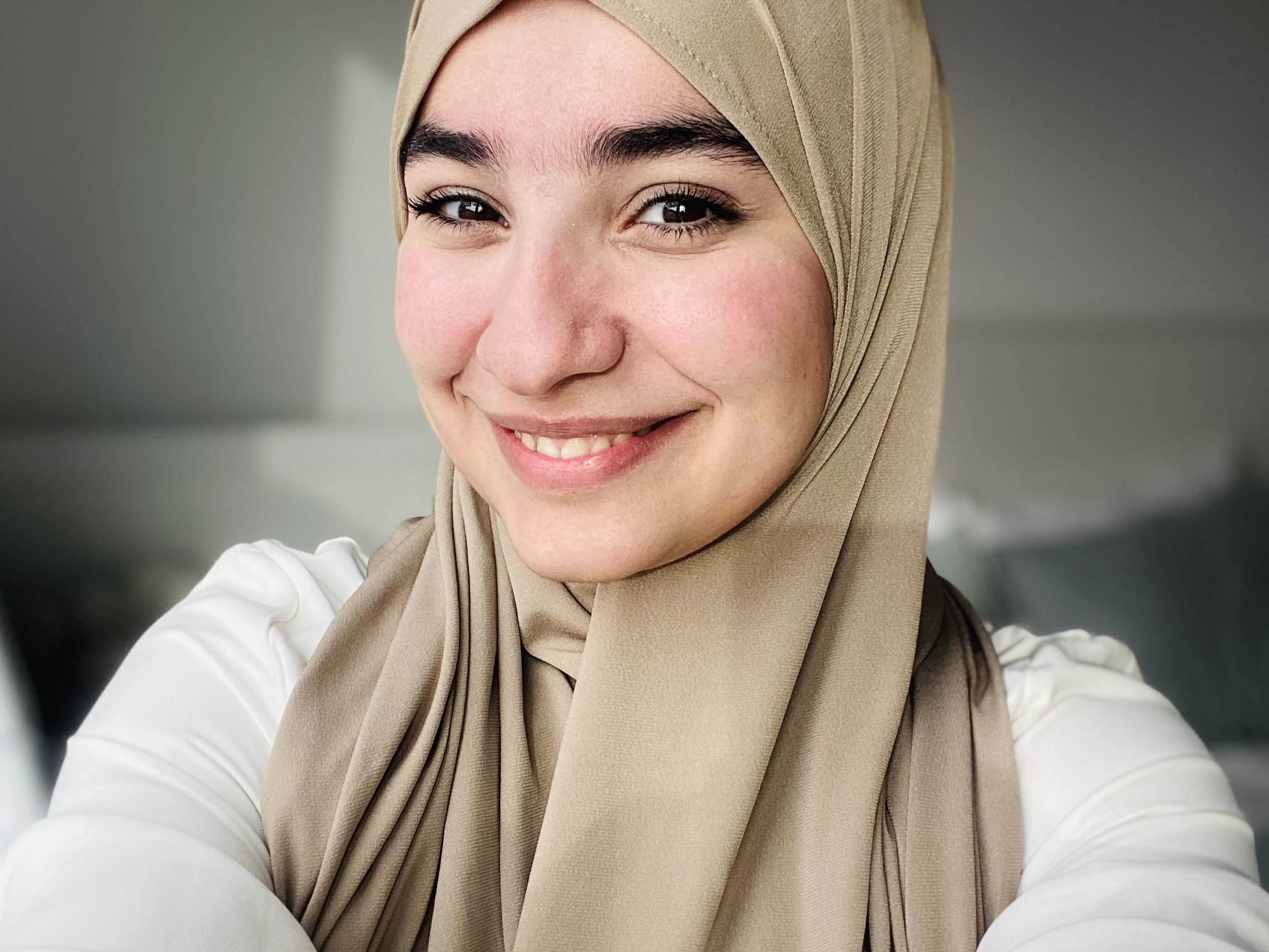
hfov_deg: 45.8
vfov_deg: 35.1
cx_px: 636
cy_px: 553
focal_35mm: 41
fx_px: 1503
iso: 32
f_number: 2.2
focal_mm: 2.71
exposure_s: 1/122
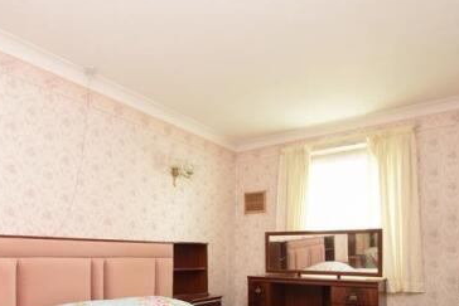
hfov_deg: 66.4
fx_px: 344
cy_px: 249
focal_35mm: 27
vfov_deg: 45.3
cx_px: 174
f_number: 10
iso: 320
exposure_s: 1/4
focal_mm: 10
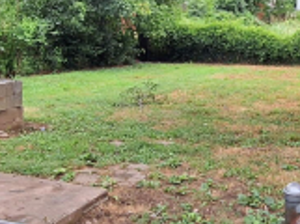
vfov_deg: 26.8
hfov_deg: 35.2
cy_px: 84
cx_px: 202
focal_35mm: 54
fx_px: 467
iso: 40
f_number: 2.2
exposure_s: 1/212
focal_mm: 1.74
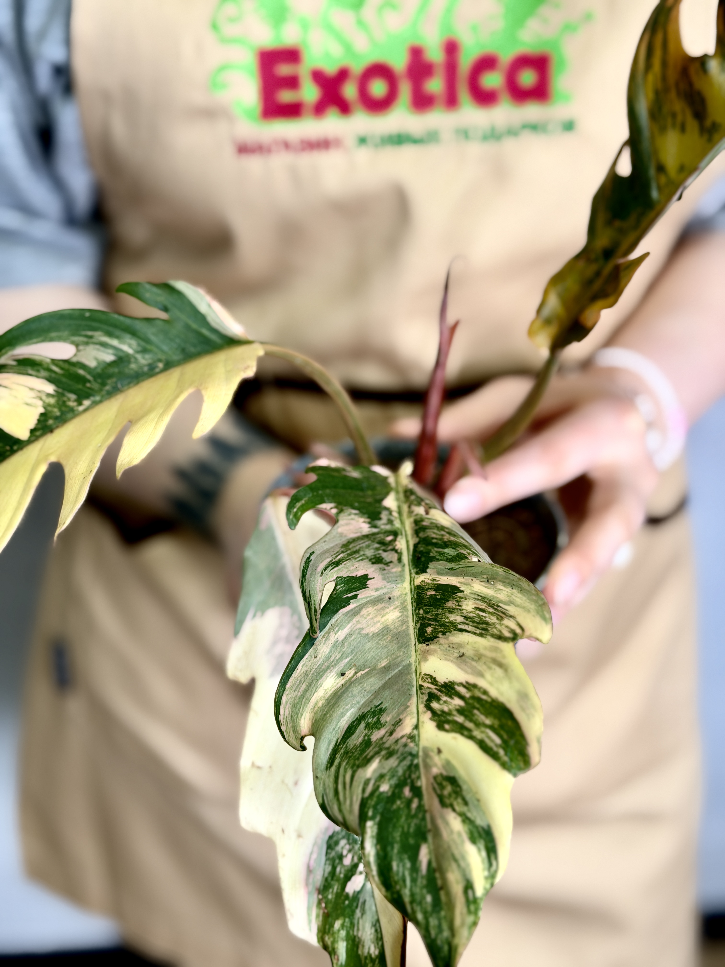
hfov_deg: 30.3
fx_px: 1340
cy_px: 484
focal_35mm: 48
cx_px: 362
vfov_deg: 39.7
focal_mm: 6.76
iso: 64
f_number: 1.78
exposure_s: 1/121
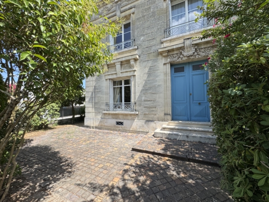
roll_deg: +0.5
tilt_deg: +2.3
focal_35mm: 14
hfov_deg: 102.1
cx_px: 134
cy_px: 101
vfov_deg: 85.7
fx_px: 109
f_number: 2.2
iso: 50
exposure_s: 1/968
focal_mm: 2.22
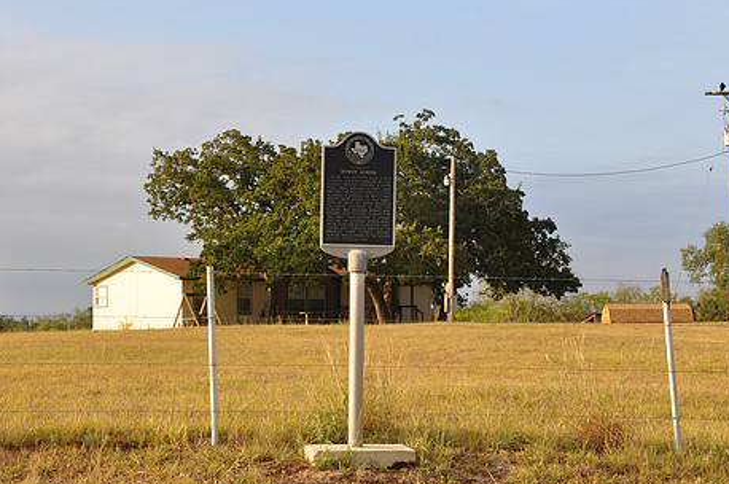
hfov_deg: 26.7
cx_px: 358
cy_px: 249
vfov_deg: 17.9
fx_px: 1537
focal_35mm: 76
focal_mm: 40
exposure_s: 1/100
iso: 200
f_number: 10
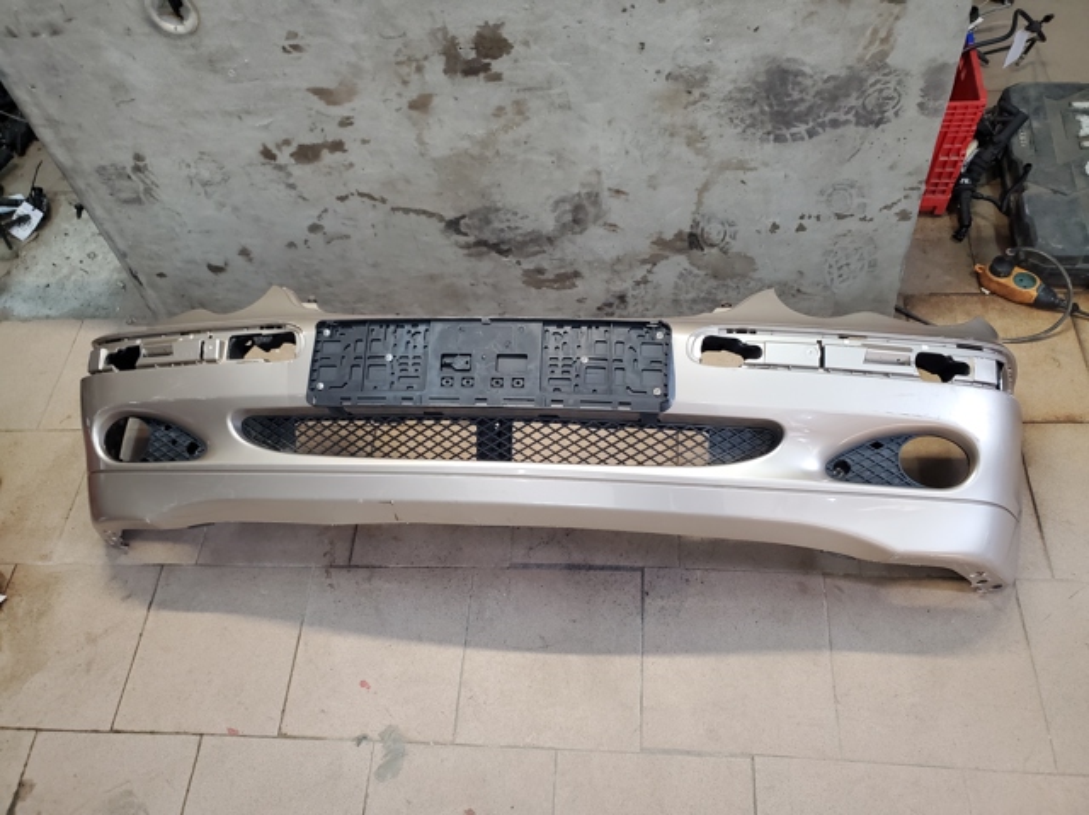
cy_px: 408
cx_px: 544
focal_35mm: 26
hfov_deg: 67.3
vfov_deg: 53.0
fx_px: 817
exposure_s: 1/40
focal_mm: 4.3
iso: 200
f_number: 2.4
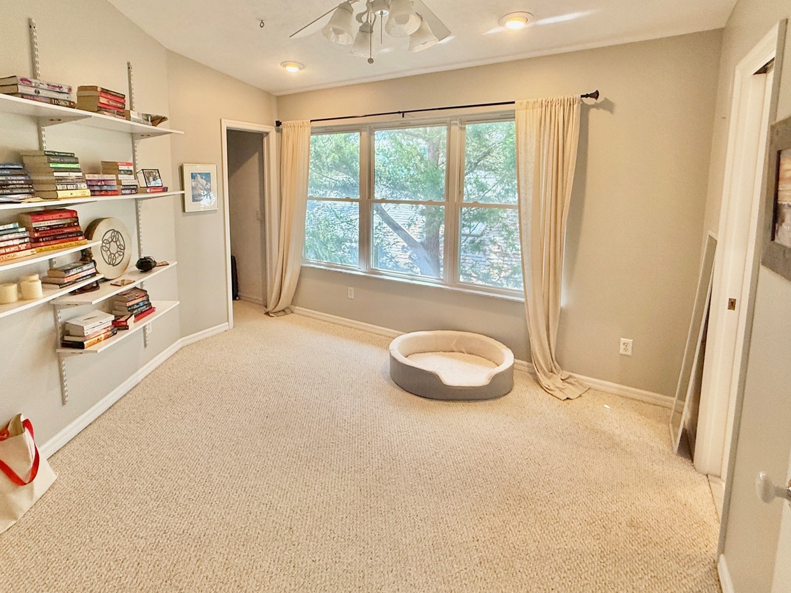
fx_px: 411
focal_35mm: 18
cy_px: 225
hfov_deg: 87.4
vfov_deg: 70.5
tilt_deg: -6.6
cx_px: 350
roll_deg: -0.3
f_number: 2.2
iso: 200
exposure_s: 1/120
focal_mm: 2.22
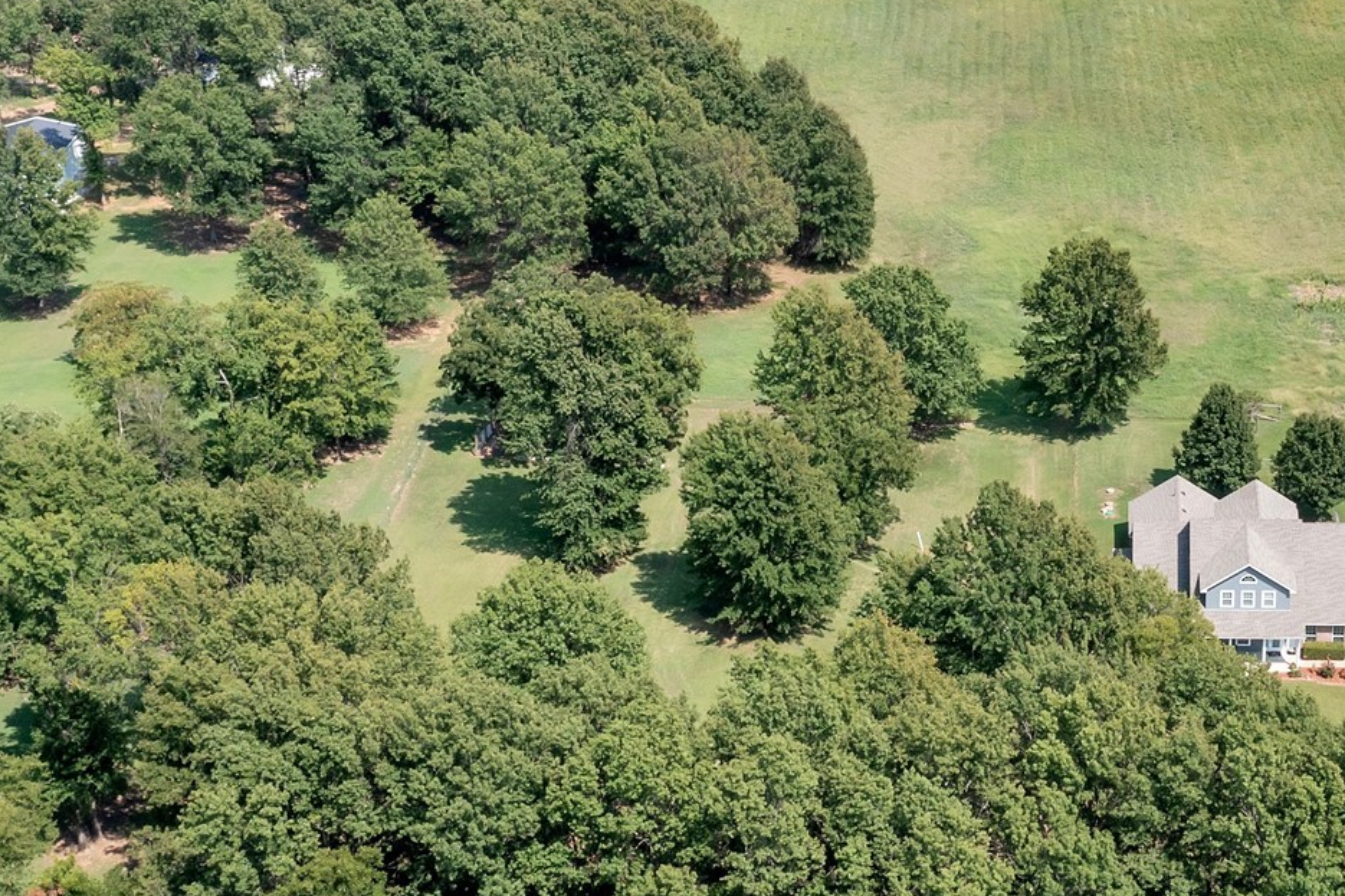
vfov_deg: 22.2
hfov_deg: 31.9
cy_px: 403
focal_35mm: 61
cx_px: 1091
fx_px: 2278
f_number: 7.1
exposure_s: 1/200
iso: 100
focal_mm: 10.26
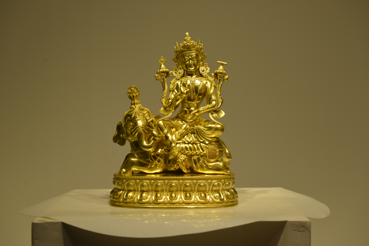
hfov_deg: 28.8
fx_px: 718
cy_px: 123
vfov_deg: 19.5
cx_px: 184
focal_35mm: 70
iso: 500
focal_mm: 70
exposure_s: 1/200
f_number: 7.1
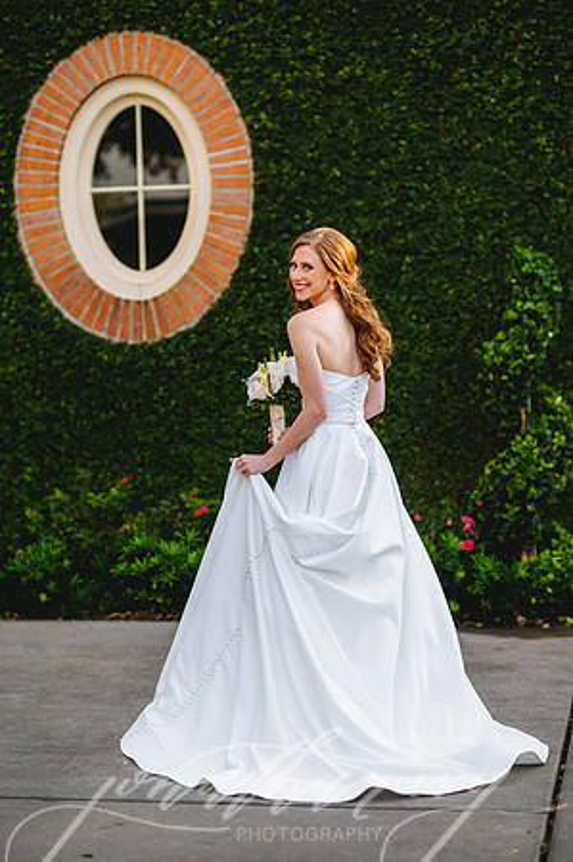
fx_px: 2034
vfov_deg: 23.9
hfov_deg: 16.0
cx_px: 286
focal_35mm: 85
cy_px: 431
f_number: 2
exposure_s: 1/640
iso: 100
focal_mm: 85
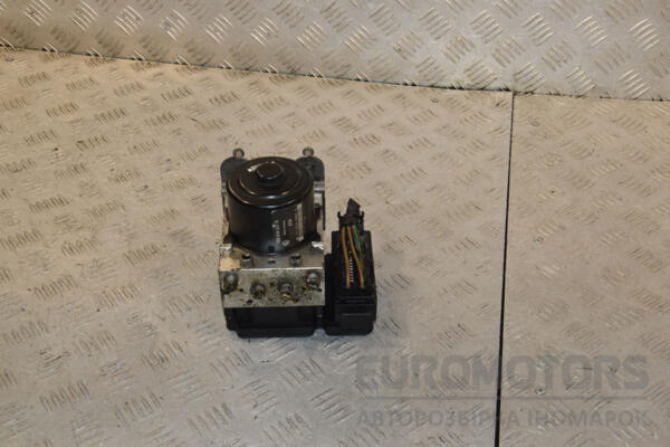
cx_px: 335
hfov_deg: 41.1
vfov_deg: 28.1
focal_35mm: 48
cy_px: 224
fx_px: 893
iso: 800
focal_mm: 32
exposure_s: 1/200
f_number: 8
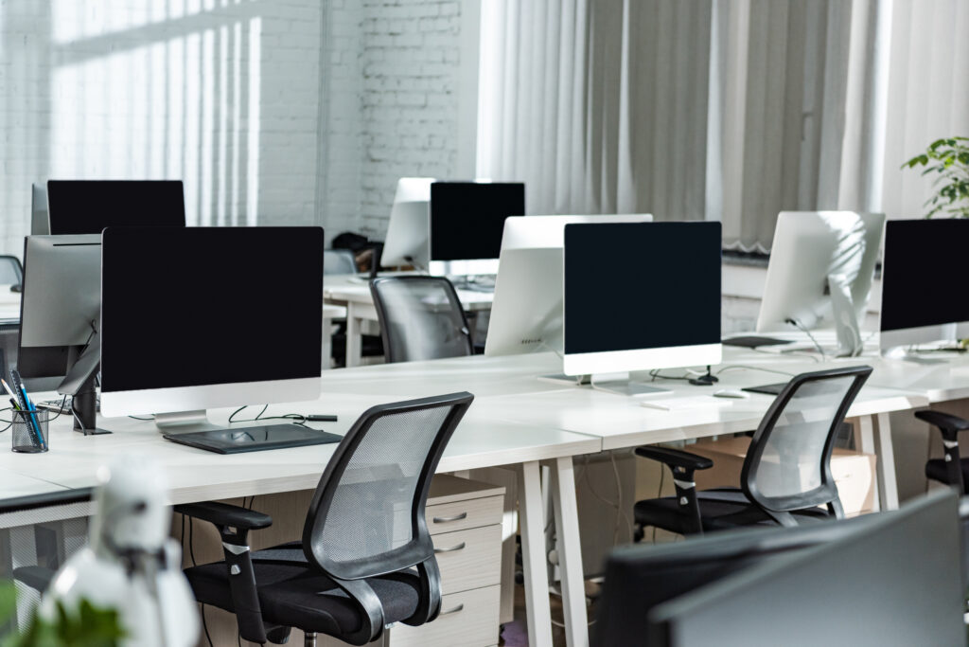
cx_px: 484
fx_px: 1884
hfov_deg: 28.8
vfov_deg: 19.5
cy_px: 324
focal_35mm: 70
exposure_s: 1/200
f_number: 3.5
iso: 400
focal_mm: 70
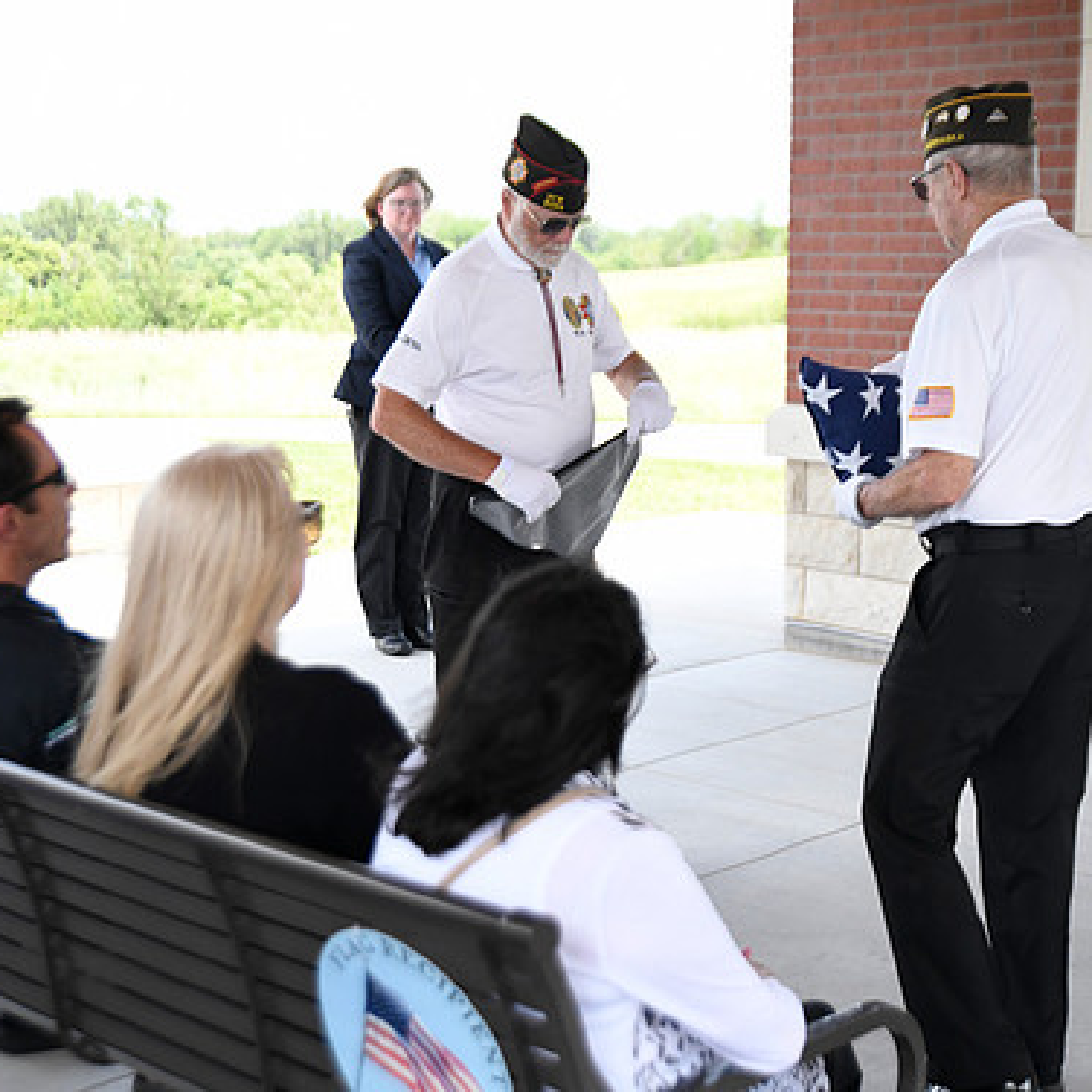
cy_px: 539
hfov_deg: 29.1
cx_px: 590
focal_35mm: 59
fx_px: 2106
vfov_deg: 29.1
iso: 1600
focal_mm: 45
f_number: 2.8
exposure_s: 1/5000
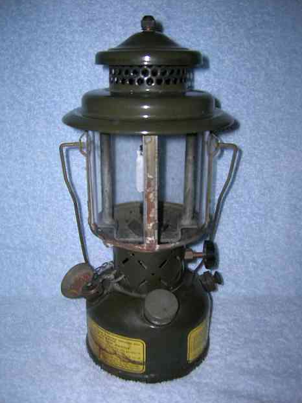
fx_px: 407
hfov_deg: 40.7
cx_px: 150
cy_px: 203
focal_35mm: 35
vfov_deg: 52.6
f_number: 2.9
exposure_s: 1/60.1
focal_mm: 5.7
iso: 50
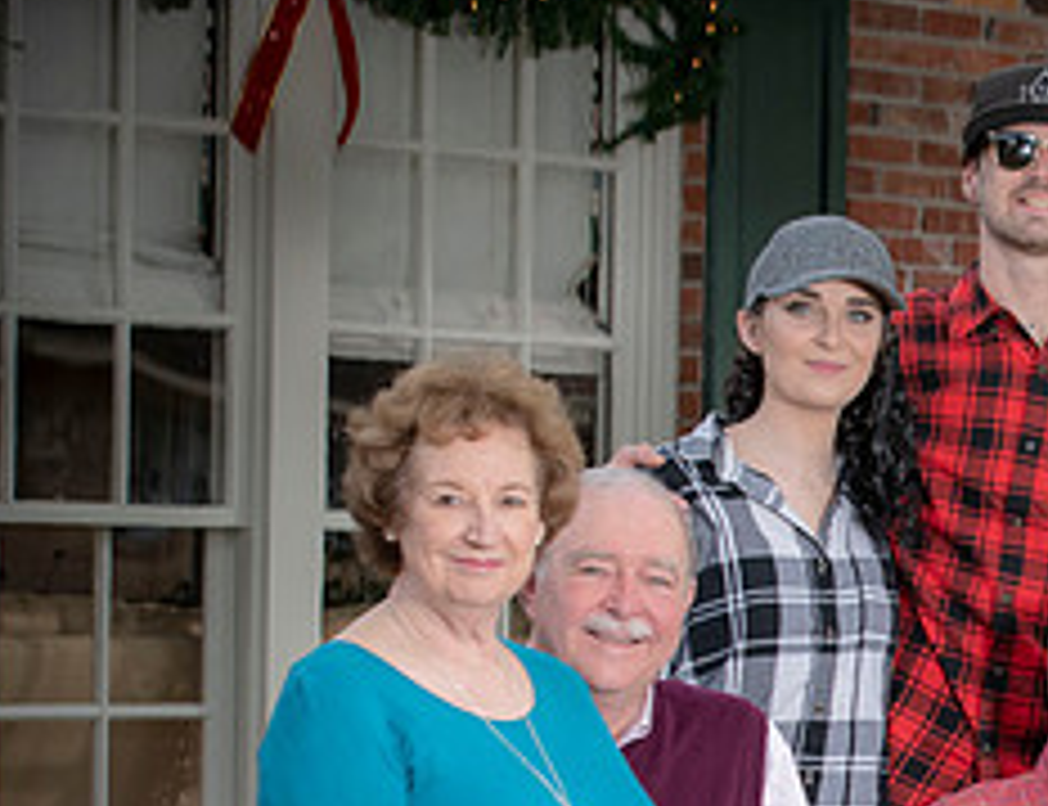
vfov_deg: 7.8
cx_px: 1460
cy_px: 968
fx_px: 5864
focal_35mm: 192
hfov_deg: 10.0
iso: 320
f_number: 5.6
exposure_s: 1/250
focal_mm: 70
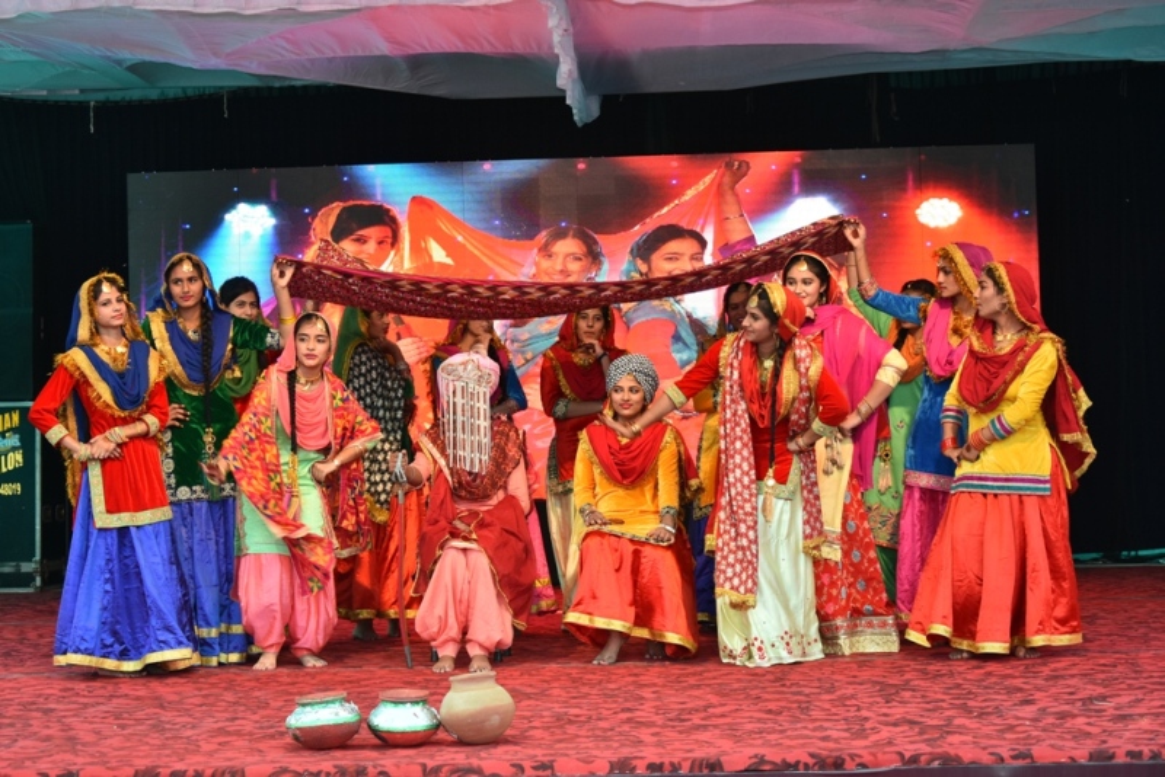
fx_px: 2185
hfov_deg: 29.9
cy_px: 388
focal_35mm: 68
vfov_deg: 20.2
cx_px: 582
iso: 500
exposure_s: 1/160
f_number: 5.6
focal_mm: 45
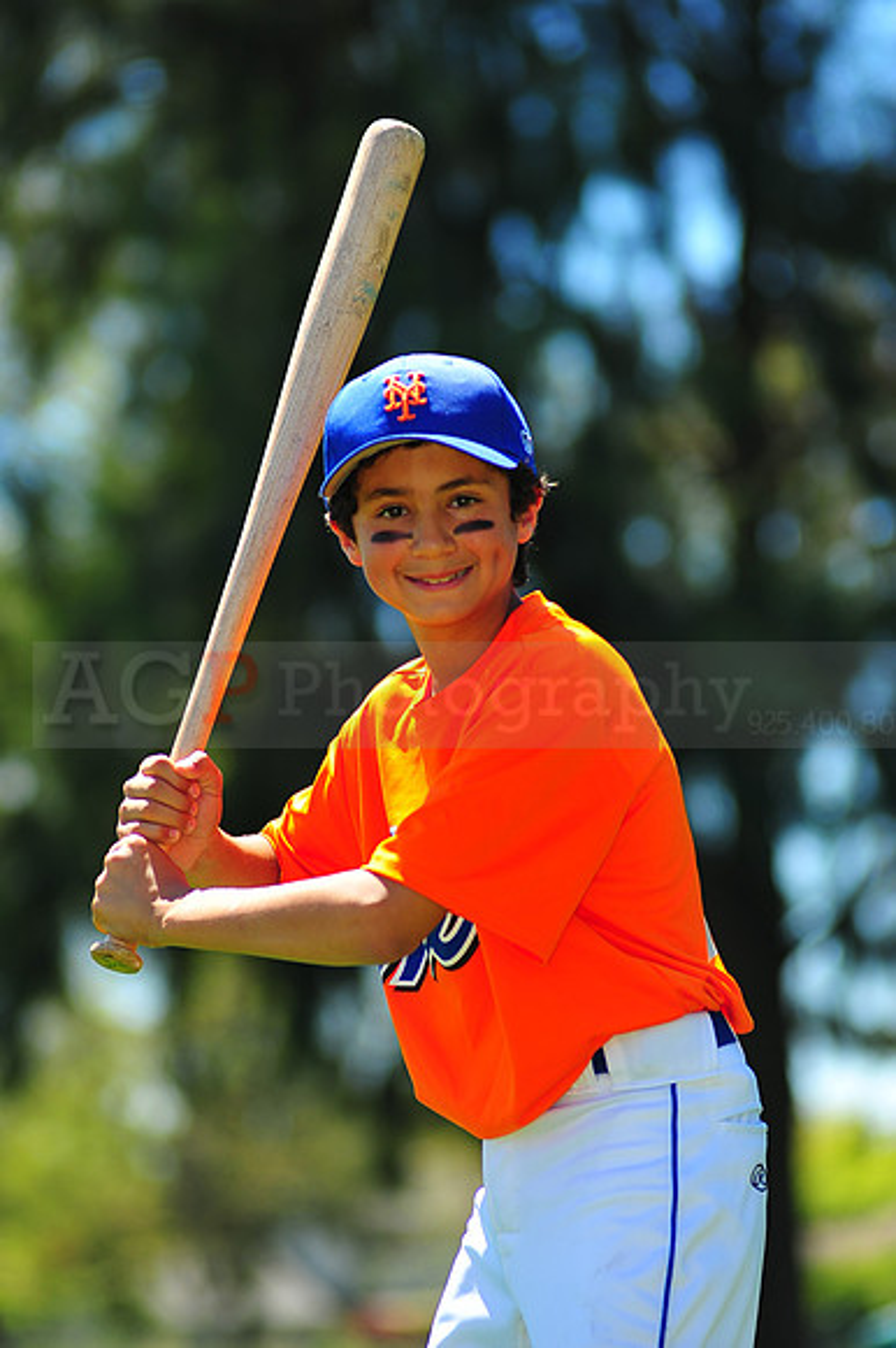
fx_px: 6728
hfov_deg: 7.6
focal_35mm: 180
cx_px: 448
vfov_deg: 11.4
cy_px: 674
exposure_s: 1/800
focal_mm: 180
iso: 200
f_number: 4
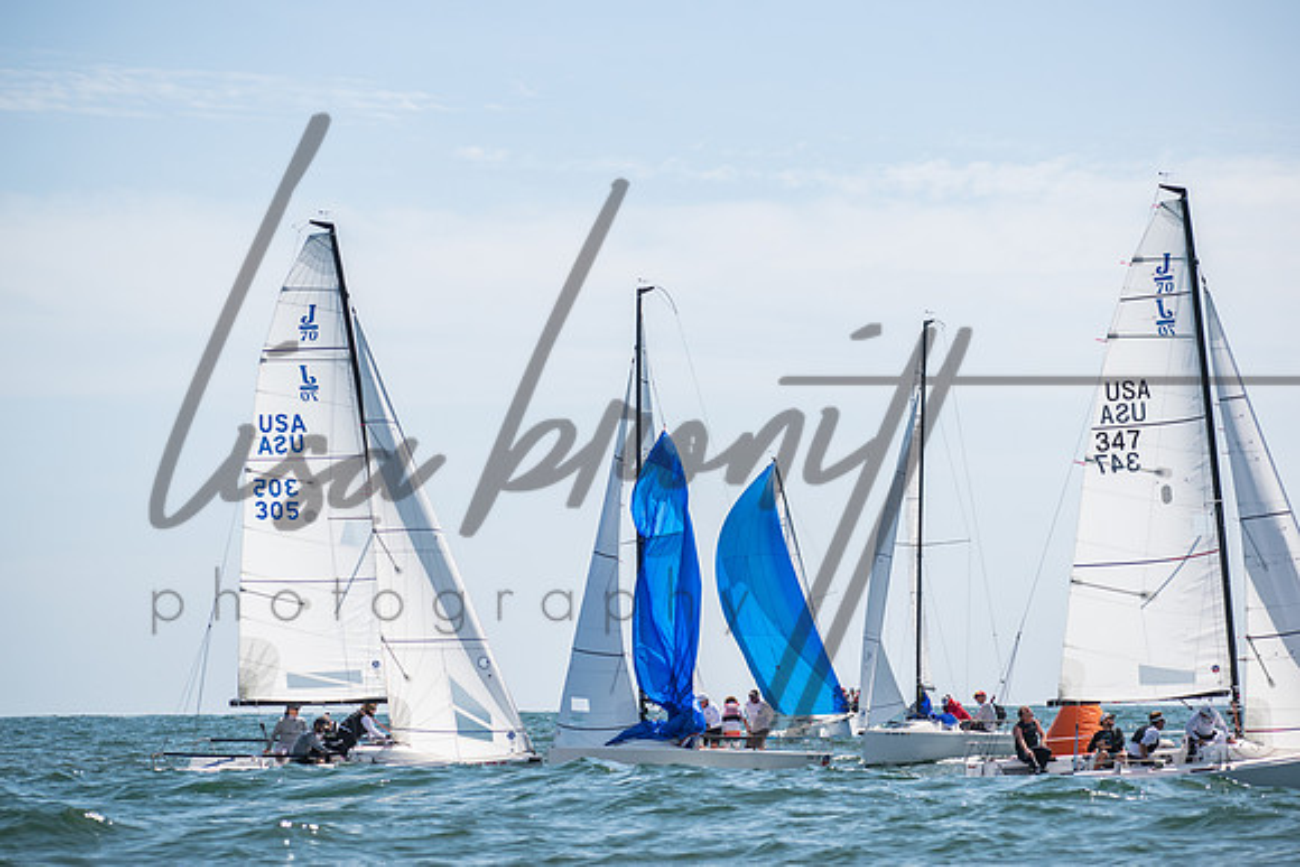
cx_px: 650
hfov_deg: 14.9
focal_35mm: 138
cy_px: 434
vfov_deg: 9.9
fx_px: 4984
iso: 200
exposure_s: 1/1000
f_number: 6.3
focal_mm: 92
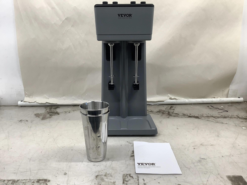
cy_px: 92
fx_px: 221
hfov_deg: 58.4
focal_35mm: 31
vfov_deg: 45.4
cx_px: 124
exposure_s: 1/100
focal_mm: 3.3
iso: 64
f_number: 2.4
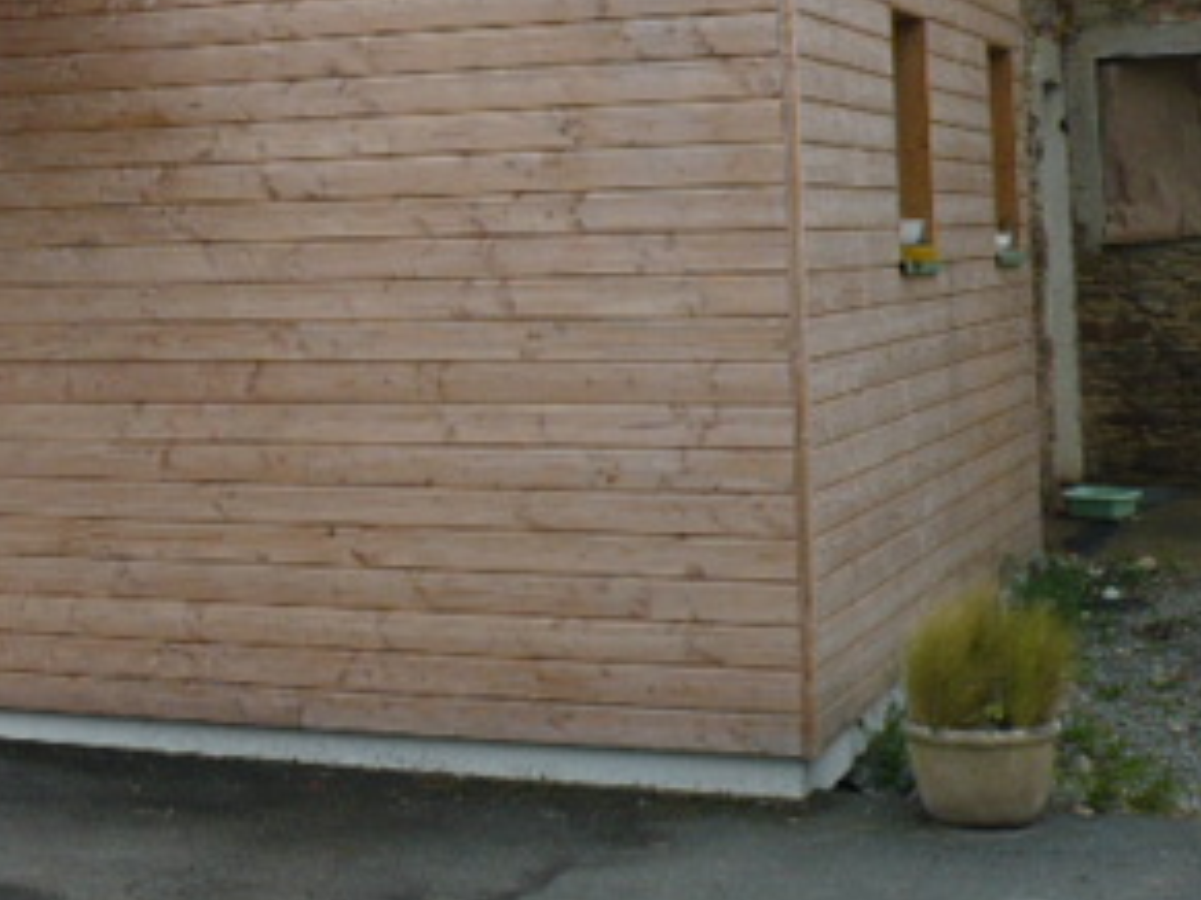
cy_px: 120
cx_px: -107
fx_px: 2670
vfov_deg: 18.8
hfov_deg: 23.8
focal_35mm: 77
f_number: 2.8
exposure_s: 1/400
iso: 100
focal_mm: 5.8
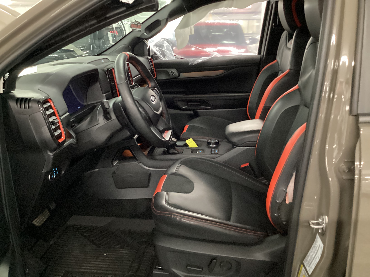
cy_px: 138
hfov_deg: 58.4
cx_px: 185
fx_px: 331
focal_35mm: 31
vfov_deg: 45.4
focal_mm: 3.3
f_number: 2.4
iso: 800
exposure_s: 1/20
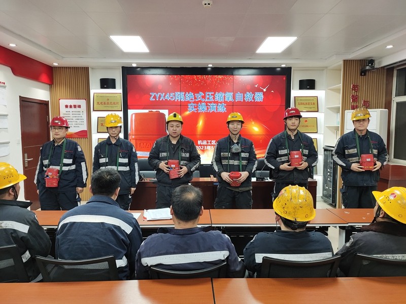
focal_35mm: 23
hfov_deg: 73.9
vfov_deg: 58.9
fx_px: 270
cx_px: 203
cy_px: 152
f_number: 1.79
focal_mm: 4.76
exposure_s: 1/100
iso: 621
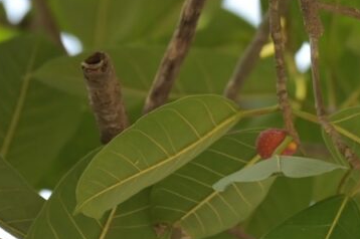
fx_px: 10730
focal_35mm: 1074
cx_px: 437
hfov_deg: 1.9
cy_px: 110
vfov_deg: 1.3
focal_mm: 250
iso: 400
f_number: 6.3
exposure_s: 1/160
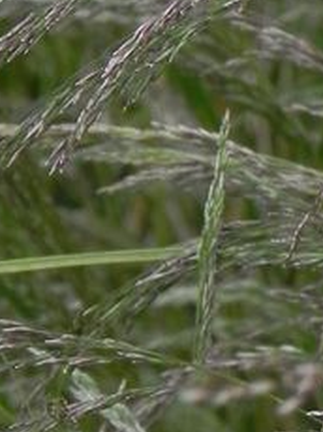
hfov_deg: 3.3
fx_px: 5597
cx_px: 188
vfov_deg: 4.4
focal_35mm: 449
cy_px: -103
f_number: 6.3
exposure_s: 1/80
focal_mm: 23
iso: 160
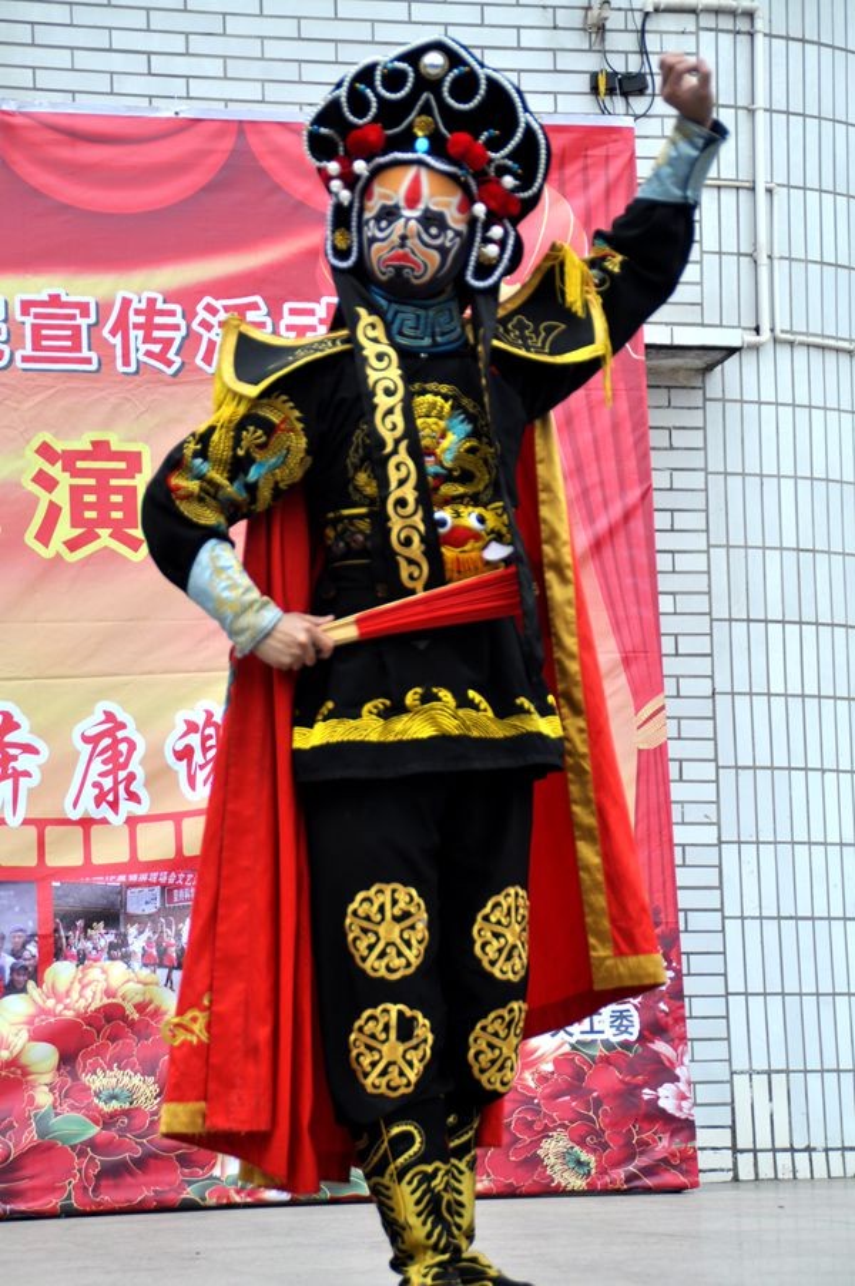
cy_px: 643
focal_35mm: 93
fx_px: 3321
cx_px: 428
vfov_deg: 21.9
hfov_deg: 14.7
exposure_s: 1/320
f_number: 5.3
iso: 200
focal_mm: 62
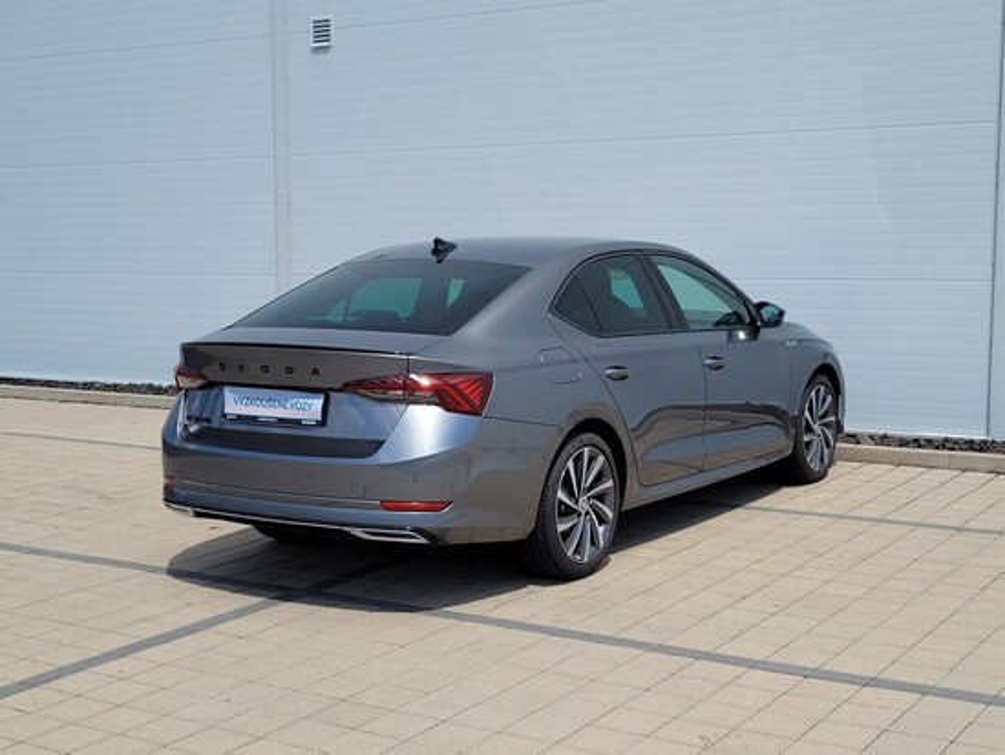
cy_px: 378
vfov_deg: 53.1
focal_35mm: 26
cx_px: 502
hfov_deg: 67.3
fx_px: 755
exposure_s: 1/2517
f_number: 1.8
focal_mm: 5.4
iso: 40
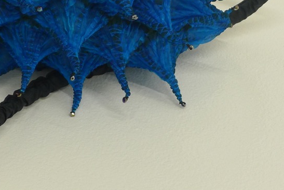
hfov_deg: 13.5
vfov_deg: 9.0
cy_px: -6
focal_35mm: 152
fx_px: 1199
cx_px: 92
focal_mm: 13.9
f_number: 2.9
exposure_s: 1/100
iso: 200
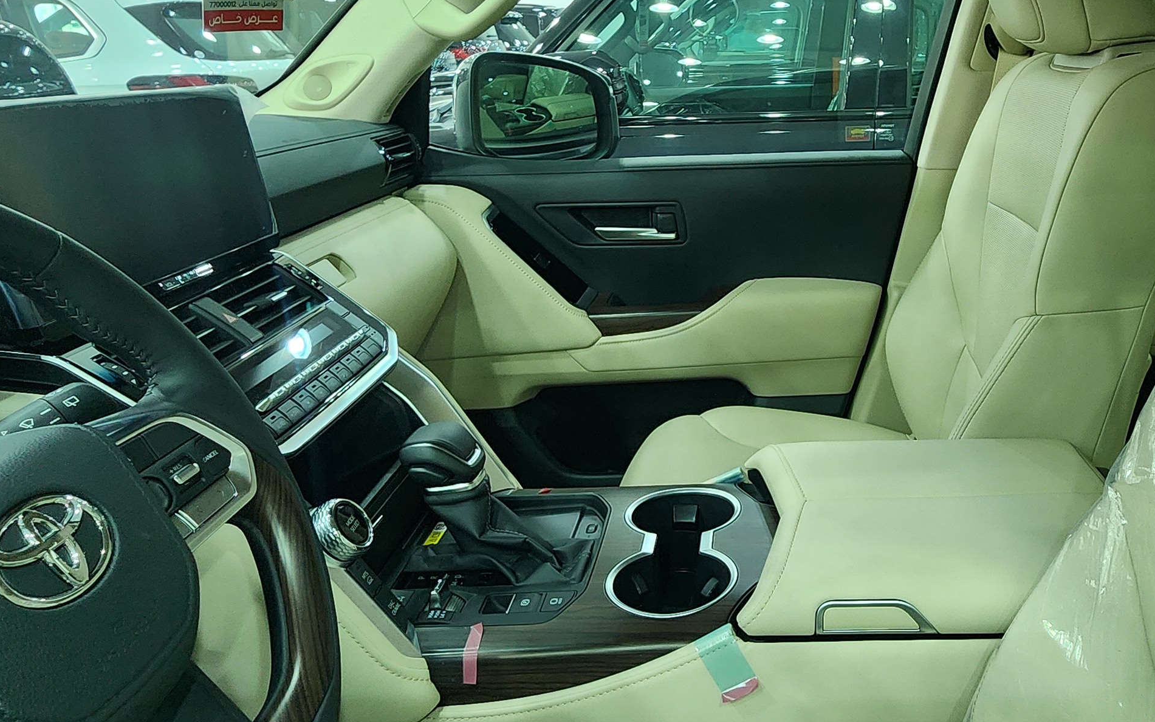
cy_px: 326
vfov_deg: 43.1
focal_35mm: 29
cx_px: 775
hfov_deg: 62.9
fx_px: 913
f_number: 2.2
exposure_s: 1/50
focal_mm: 2.2
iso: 200
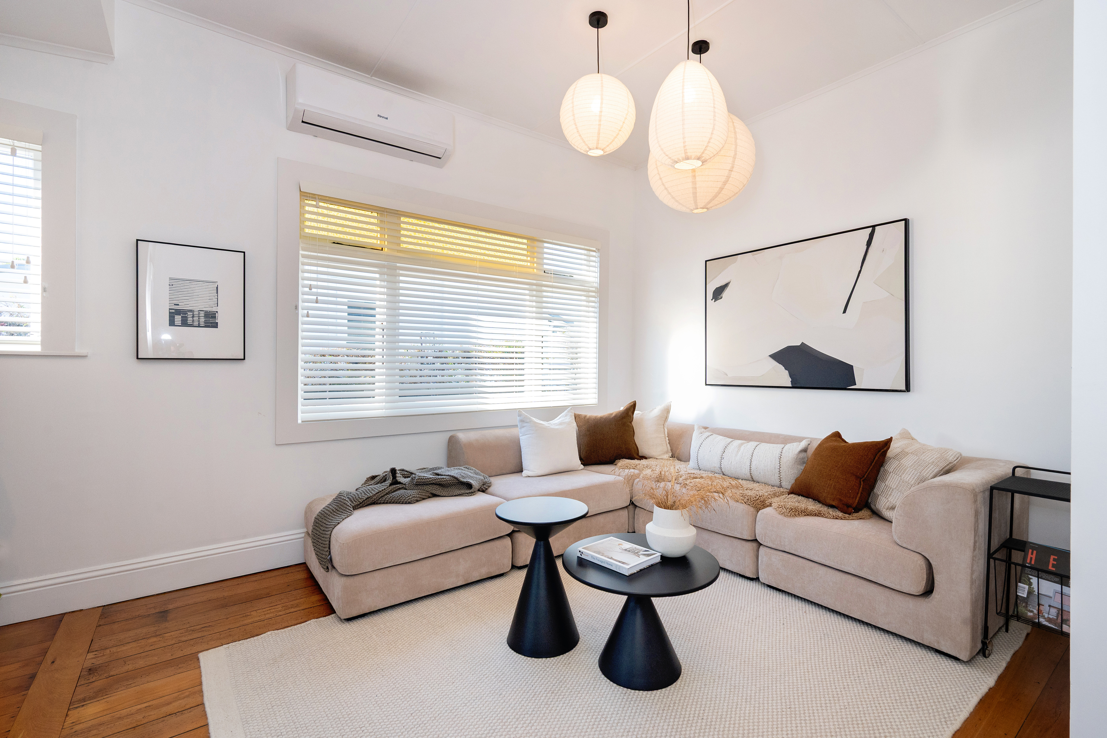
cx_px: 554
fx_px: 492
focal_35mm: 16
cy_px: 369
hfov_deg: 96.7
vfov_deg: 73.7
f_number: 8
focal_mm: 16
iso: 800
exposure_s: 1/200
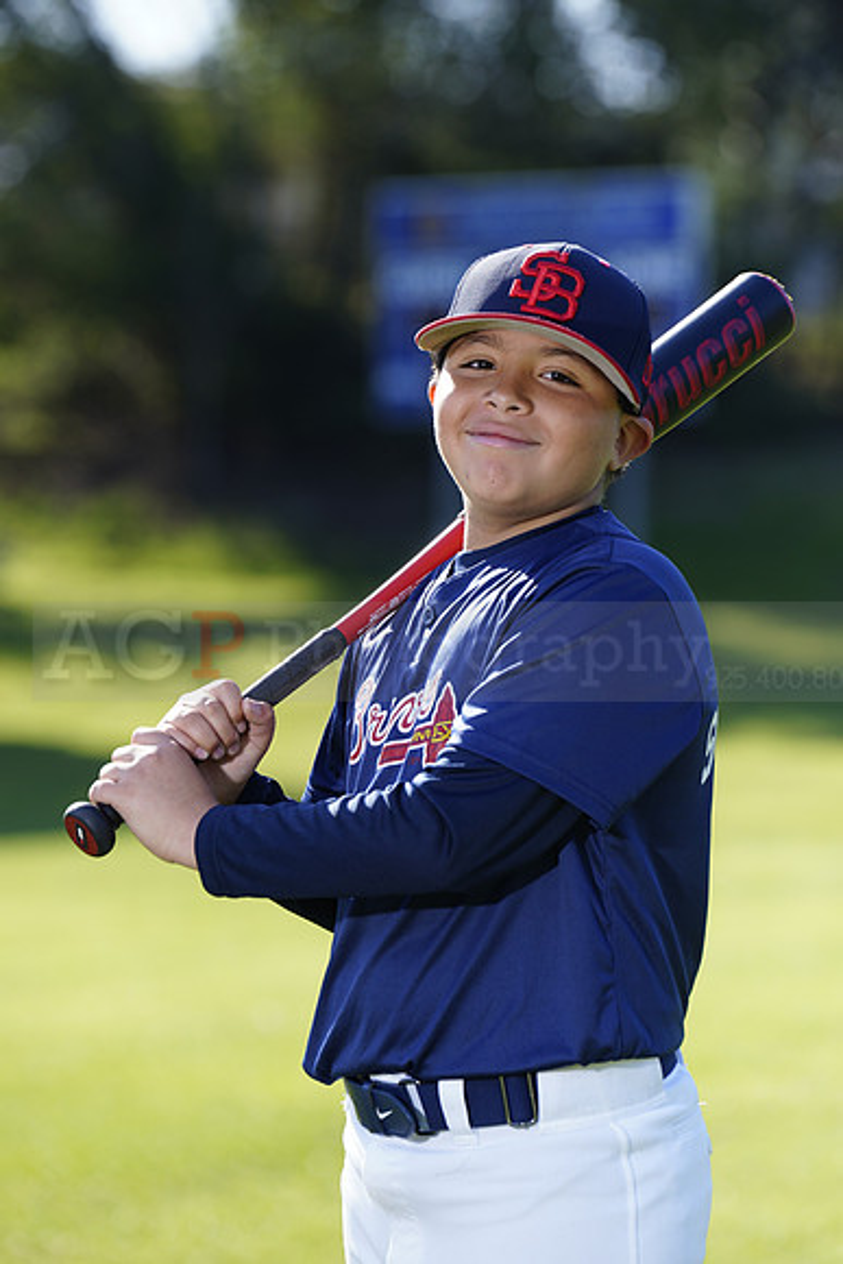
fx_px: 6915
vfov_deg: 10.4
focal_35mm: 197
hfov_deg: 7.0
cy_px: 632
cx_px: 422
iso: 100
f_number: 5
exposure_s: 1/250
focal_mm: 197
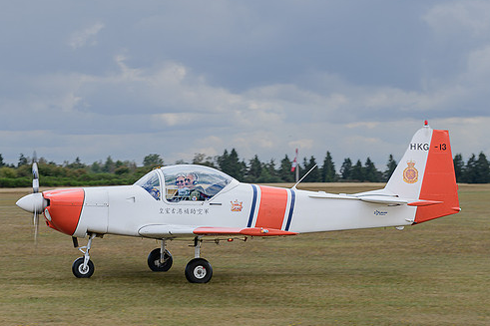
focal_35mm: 122
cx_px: 94
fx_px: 1660
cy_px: 191
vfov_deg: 11.2
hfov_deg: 16.7
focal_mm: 70
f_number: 7.1
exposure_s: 1/100
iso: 64
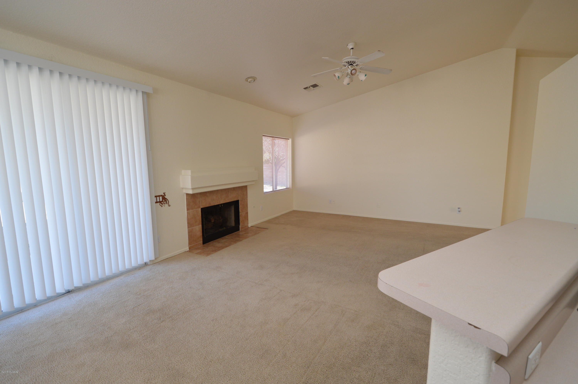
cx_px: 289
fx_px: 241
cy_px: 192
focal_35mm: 15
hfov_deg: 100.4
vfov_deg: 77.2
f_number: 4.5
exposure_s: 1/80
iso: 400
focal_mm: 10
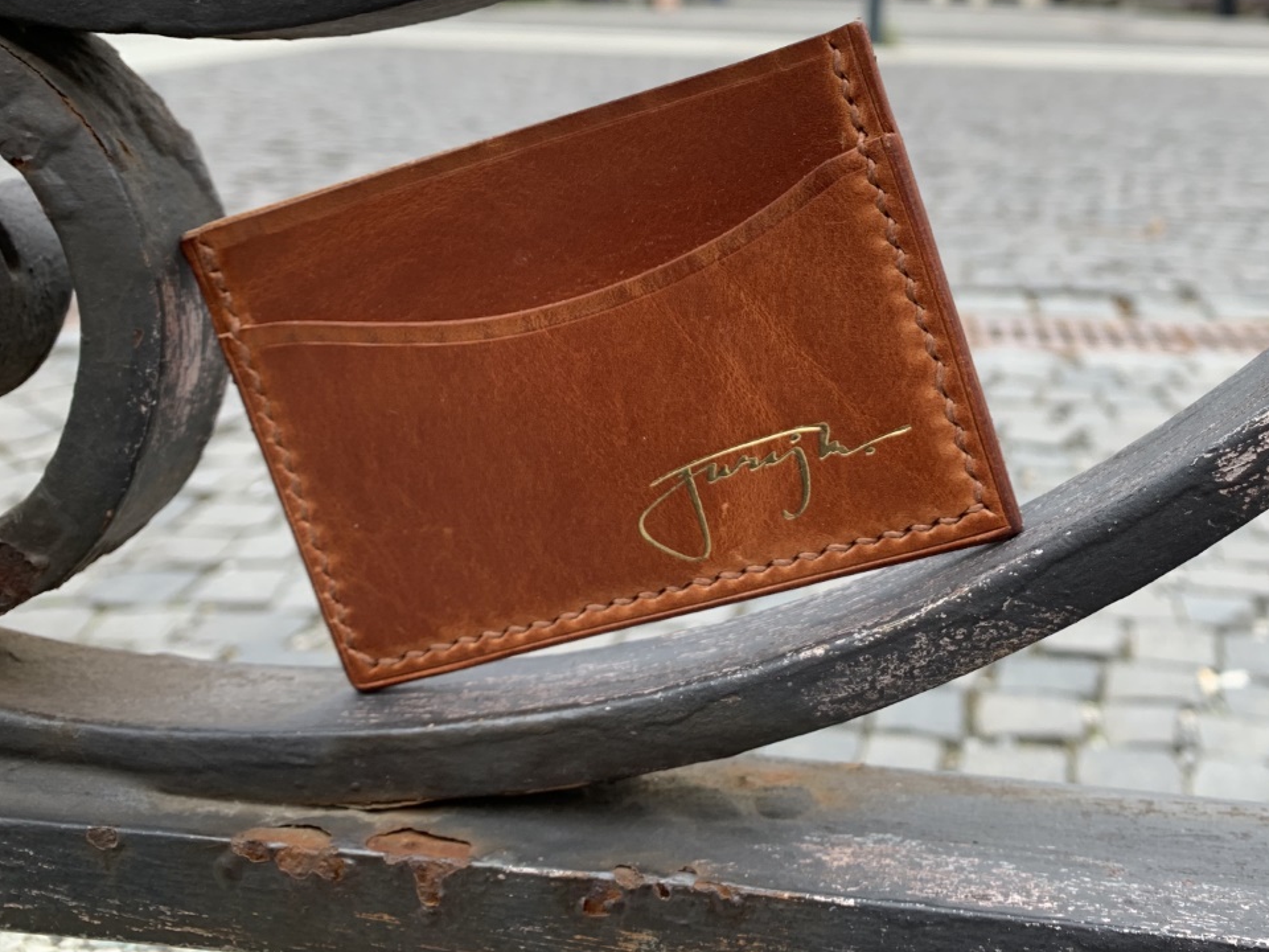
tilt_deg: -10.1
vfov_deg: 36.2
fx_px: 1430
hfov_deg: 46.8
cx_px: 886
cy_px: 271
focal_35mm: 39
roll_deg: -3.0
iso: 32
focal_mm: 4.25
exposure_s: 1/121
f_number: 1.8
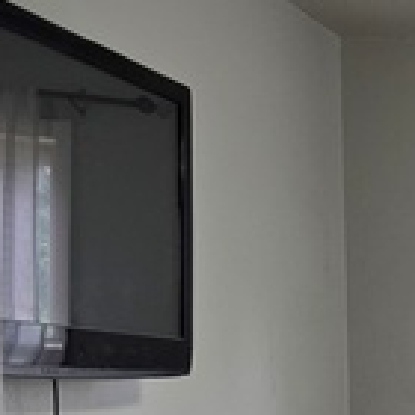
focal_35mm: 93
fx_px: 1261
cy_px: 522
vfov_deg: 17.6
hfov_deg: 14.5
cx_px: 892
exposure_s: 1/120
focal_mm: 6.3
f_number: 1.7
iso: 125
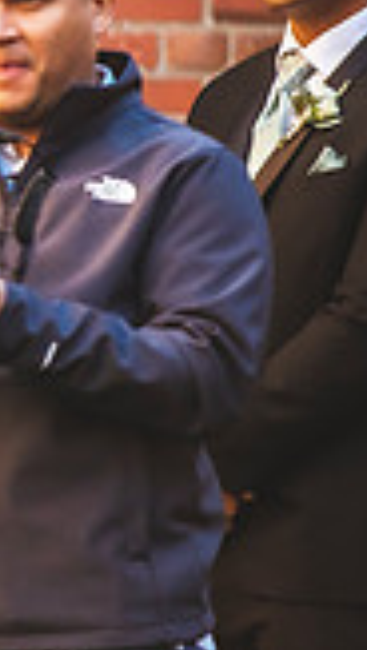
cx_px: -666
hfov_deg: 1.6
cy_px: 173
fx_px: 12873
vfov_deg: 2.9
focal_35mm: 746
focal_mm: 200
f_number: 2.8
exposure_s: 1/640
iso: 640
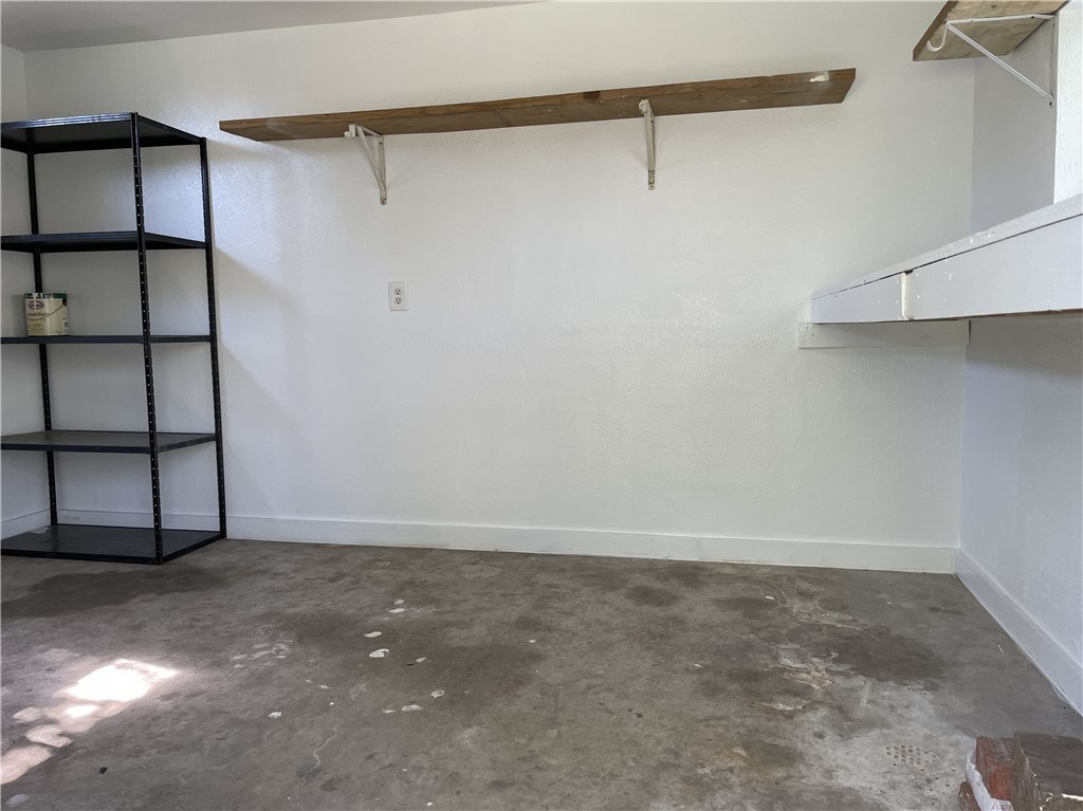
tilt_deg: -4.8
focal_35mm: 26
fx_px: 813
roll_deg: +0.9
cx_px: 542
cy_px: 406
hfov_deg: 67.3
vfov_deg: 53.0
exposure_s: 1/121
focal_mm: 4.2
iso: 100
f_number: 1.6
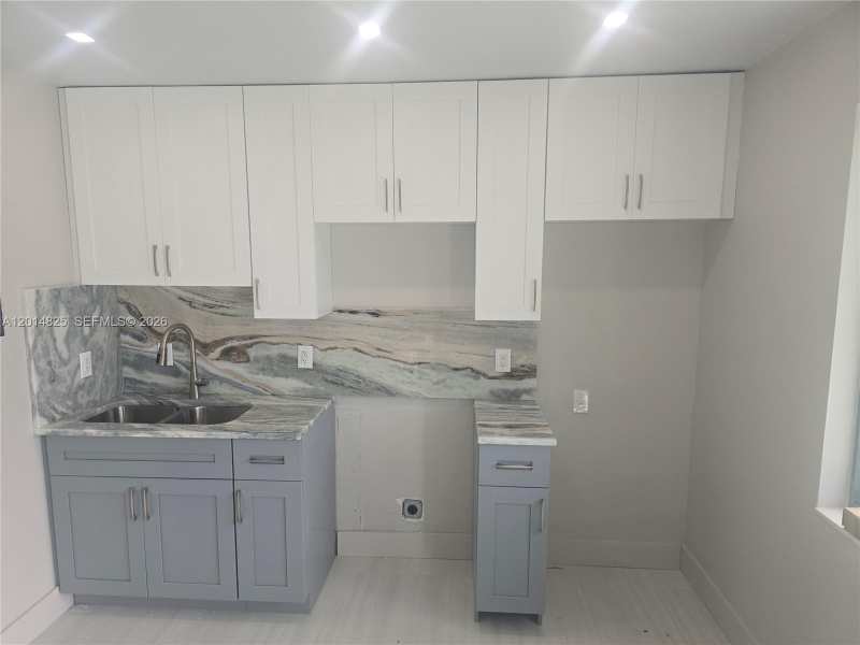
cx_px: 430
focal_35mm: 23
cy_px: 322
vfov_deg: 58.9
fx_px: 571
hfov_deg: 73.9
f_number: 1.7
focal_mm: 6.3
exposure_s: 1/180
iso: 64
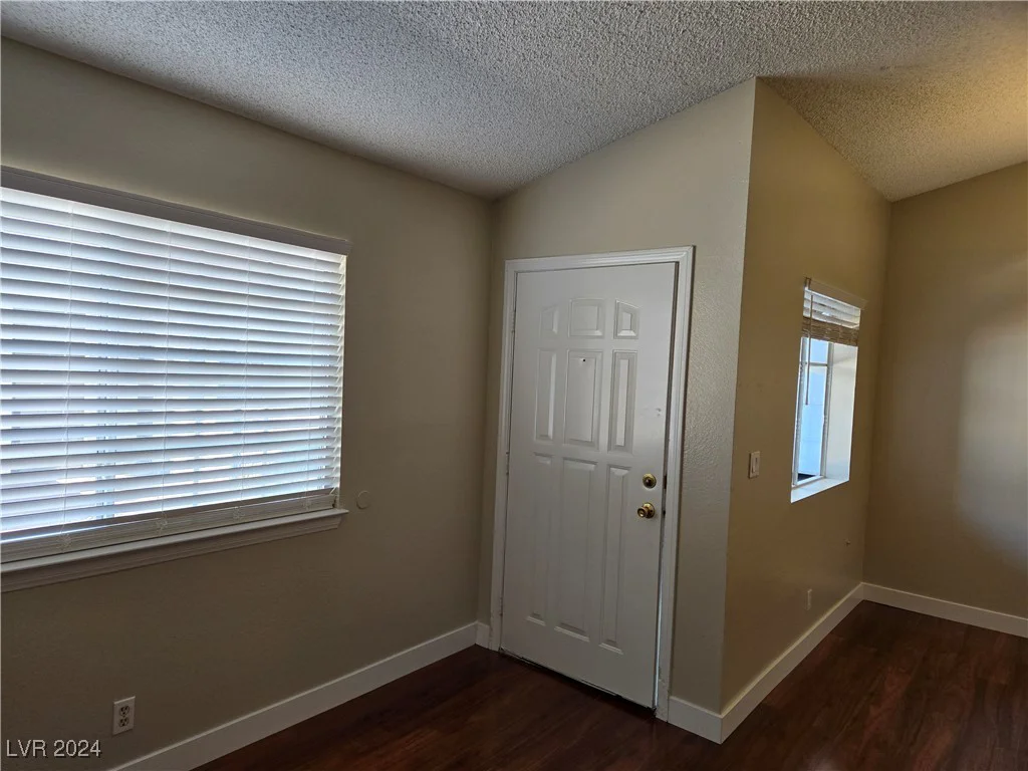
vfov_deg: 58.9
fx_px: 683
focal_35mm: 23
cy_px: 386
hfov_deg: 73.9
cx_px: 514
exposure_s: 1/120
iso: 80
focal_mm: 5.4
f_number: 1.8
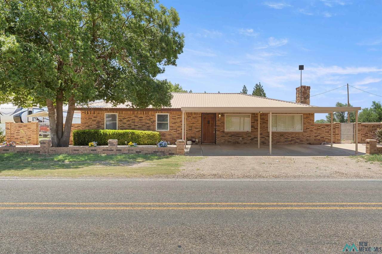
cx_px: 191
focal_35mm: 30
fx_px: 315
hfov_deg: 62.4
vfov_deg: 44.0
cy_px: 127
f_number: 14
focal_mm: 29.7
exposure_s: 1/100
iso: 80
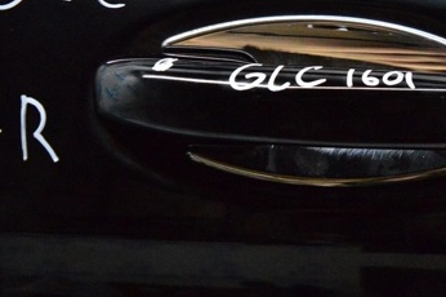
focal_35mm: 50
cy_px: 86
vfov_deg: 26.7
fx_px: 619
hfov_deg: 38.2
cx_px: 354
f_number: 3.5
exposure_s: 1/800
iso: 6400
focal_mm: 18
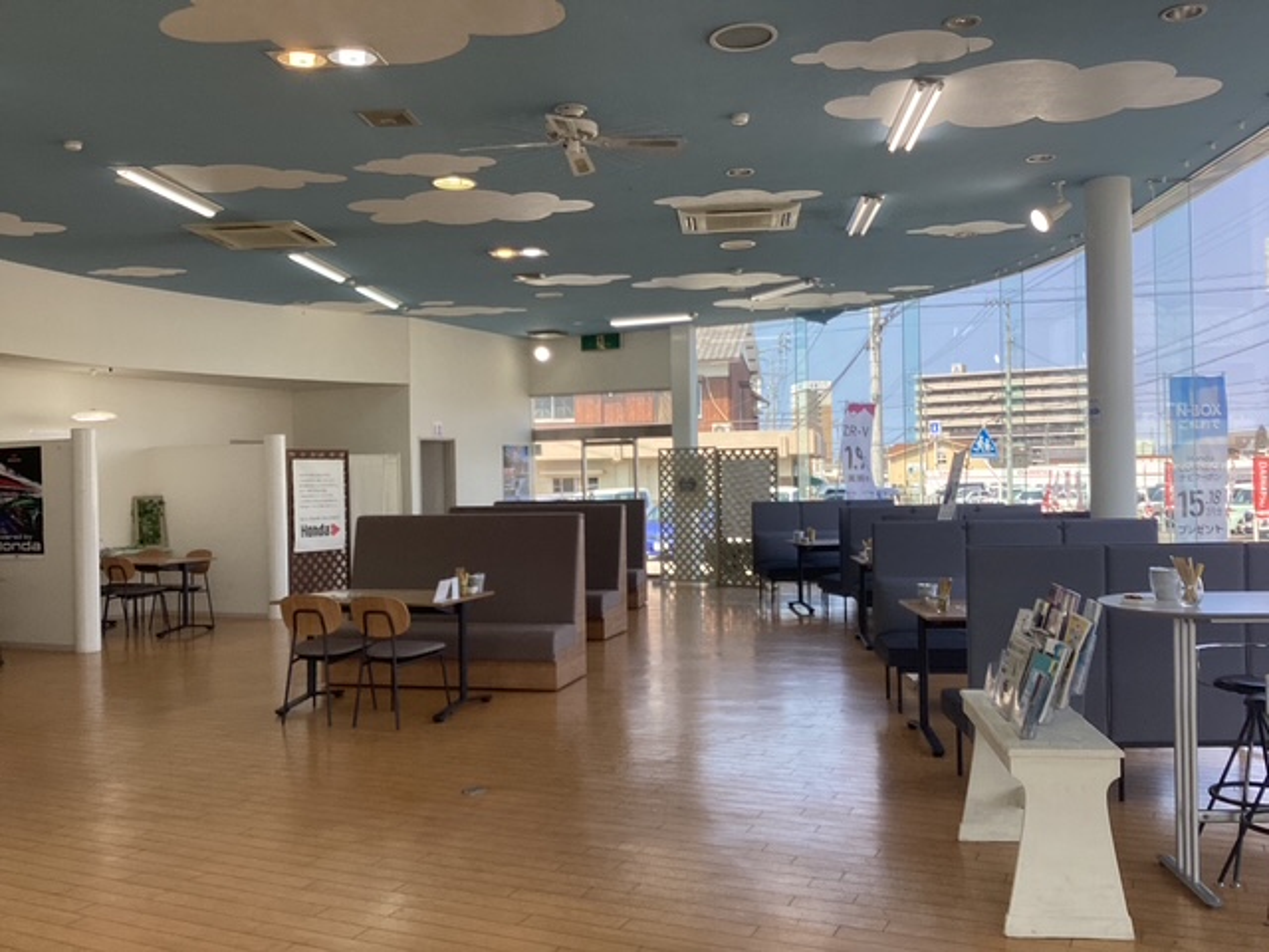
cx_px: 634
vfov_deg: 45.4
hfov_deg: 58.4
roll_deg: +1.2
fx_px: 1136
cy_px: 476
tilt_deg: -0.7
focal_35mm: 31
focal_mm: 3.3
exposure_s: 1/249
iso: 25
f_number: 2.4
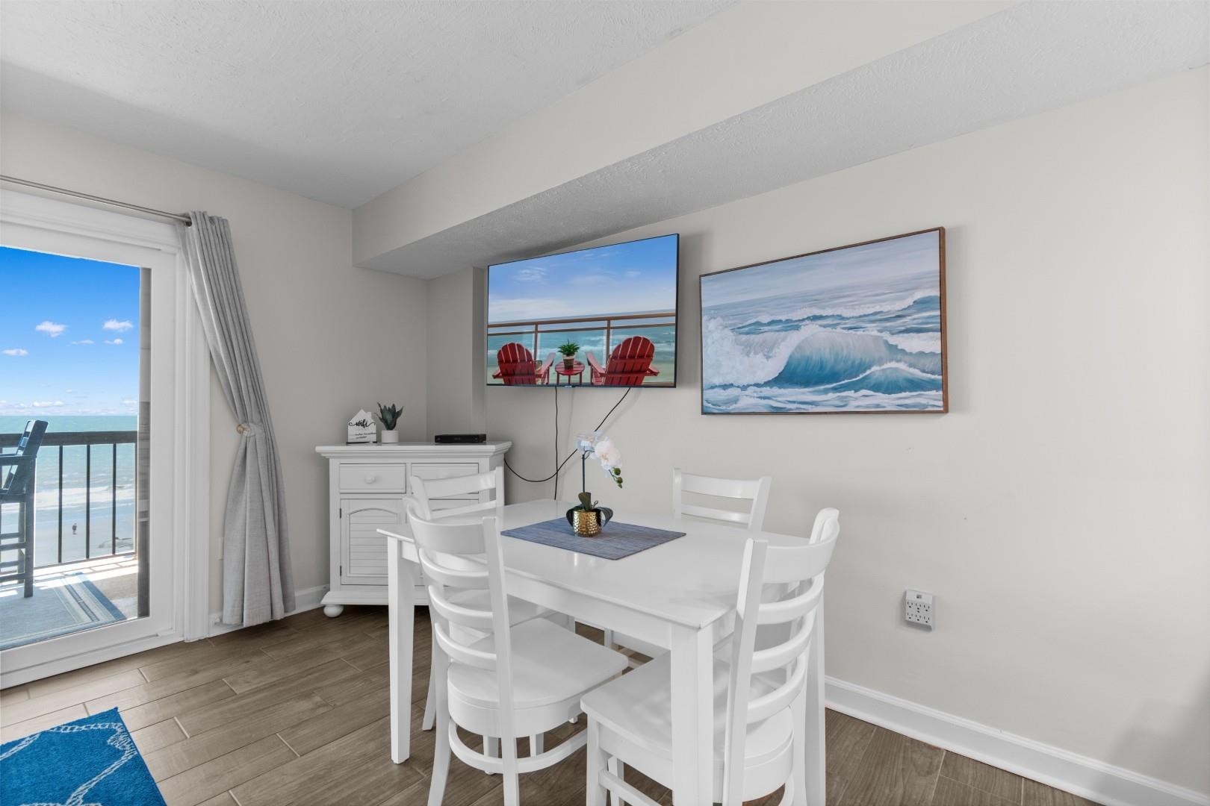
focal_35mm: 15
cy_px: 403
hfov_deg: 100.4
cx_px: 605
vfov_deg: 77.3
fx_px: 504
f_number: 4.5
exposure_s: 1/13
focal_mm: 10
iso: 100
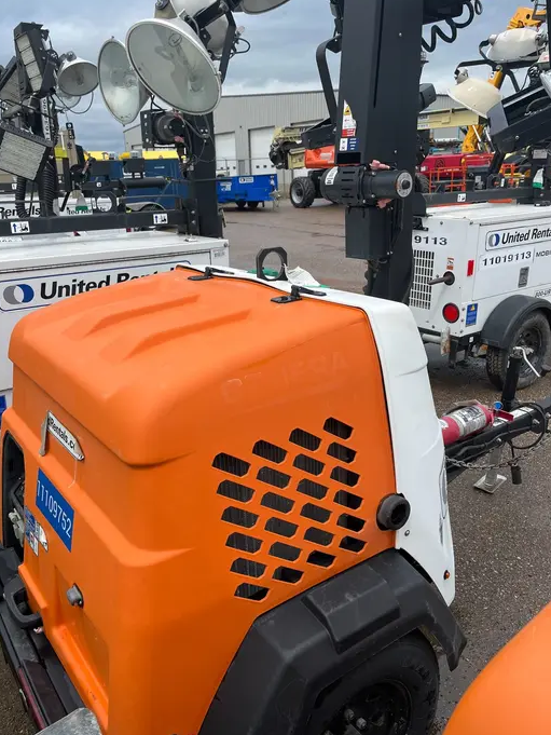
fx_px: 594
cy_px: 365
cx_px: 264
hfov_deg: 49.7
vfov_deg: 63.4
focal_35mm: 28
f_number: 1.6
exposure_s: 1/1992
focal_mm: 5.1
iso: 50
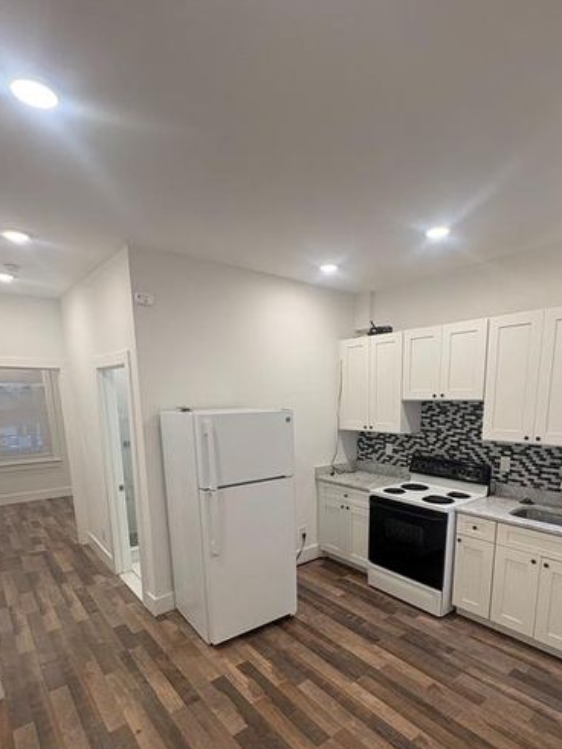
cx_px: 312
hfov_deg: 68.5
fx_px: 411
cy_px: 474
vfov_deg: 82.9
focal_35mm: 19
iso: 160
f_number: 2.2
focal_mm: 2.22
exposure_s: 1/120
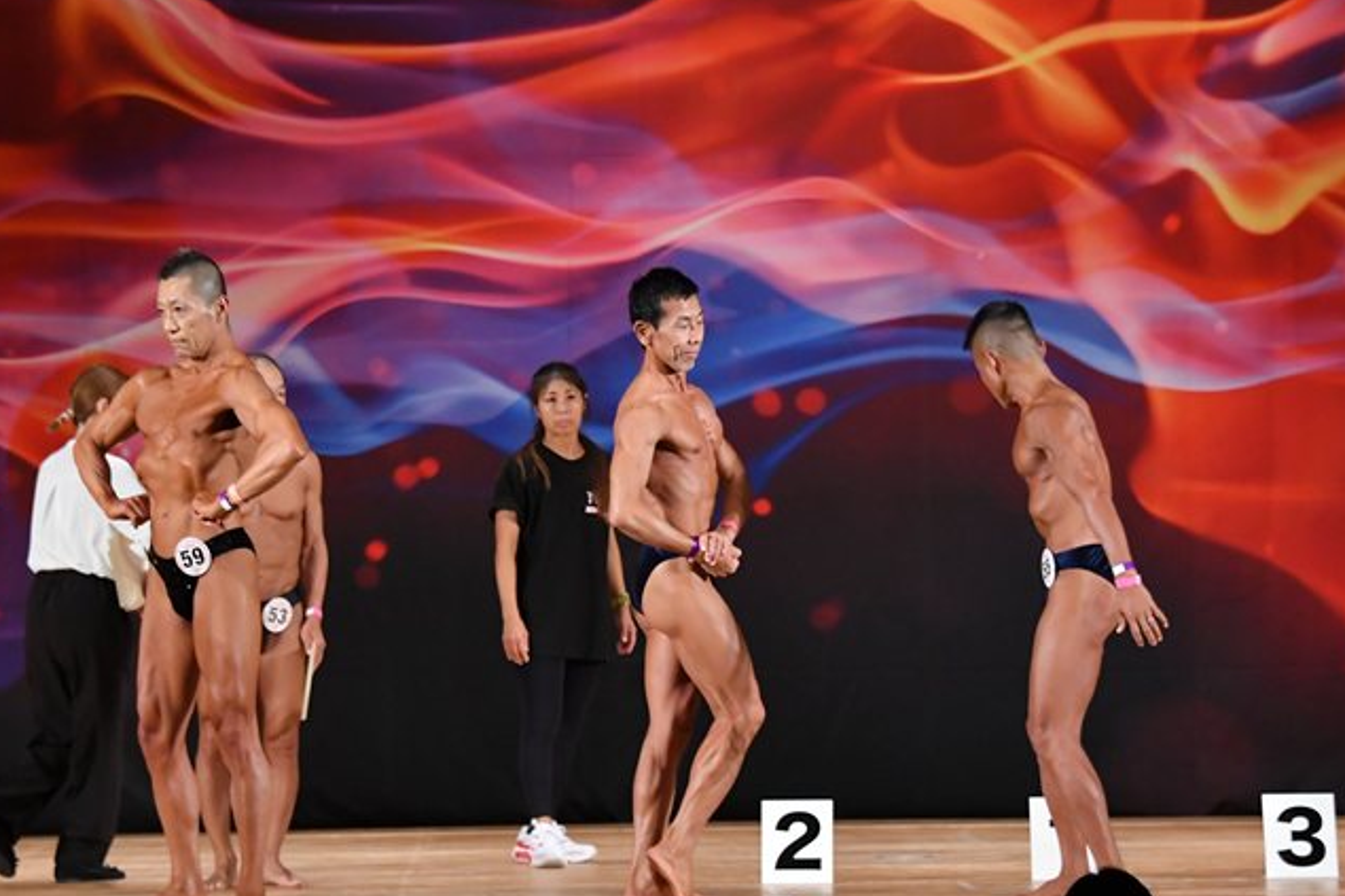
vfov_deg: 7.5
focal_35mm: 183
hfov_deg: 11.2
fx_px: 6835
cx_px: 660
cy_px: 481
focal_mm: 100
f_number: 5.6
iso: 3200
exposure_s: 1/400
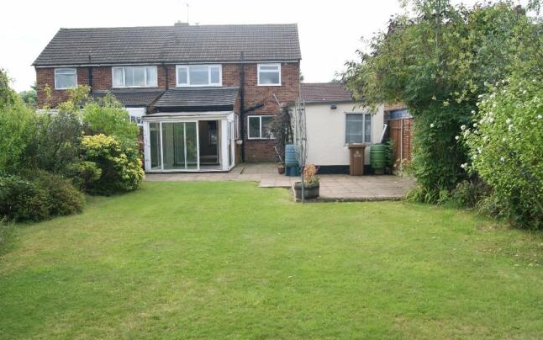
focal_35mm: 31
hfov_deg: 61.2
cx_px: 275
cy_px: 170
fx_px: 459
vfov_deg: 40.6
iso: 100
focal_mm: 20
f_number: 8
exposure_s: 1/160
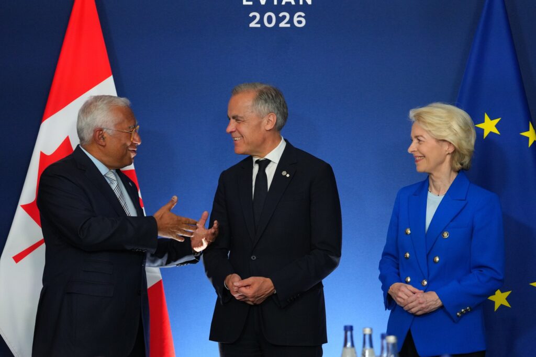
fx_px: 1668
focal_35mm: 112
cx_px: 268
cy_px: 178
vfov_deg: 12.2
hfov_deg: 18.3
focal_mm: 112
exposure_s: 1/500
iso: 3200
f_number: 2.8
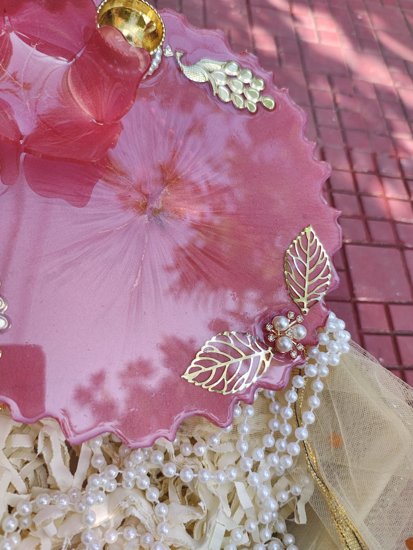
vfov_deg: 67.3
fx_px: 414
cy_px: 268
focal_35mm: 26
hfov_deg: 53.0
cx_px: 213
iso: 100
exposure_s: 1/202
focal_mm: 5.89
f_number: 1.4
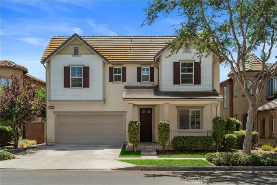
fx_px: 308
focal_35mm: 40
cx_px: 138
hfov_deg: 48.5
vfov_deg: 33.4
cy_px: 92
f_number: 8
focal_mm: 40
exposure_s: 1/100
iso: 100
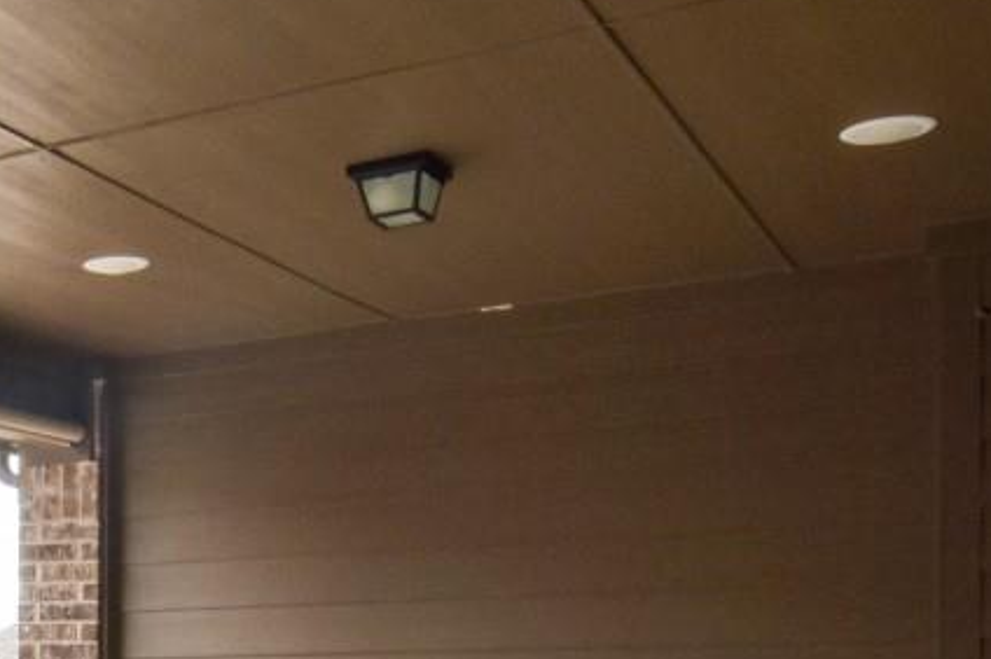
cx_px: -173
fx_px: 1645
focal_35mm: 60
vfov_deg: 21.6
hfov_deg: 29.3
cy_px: 713
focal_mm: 11
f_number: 16
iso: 250
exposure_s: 1/30
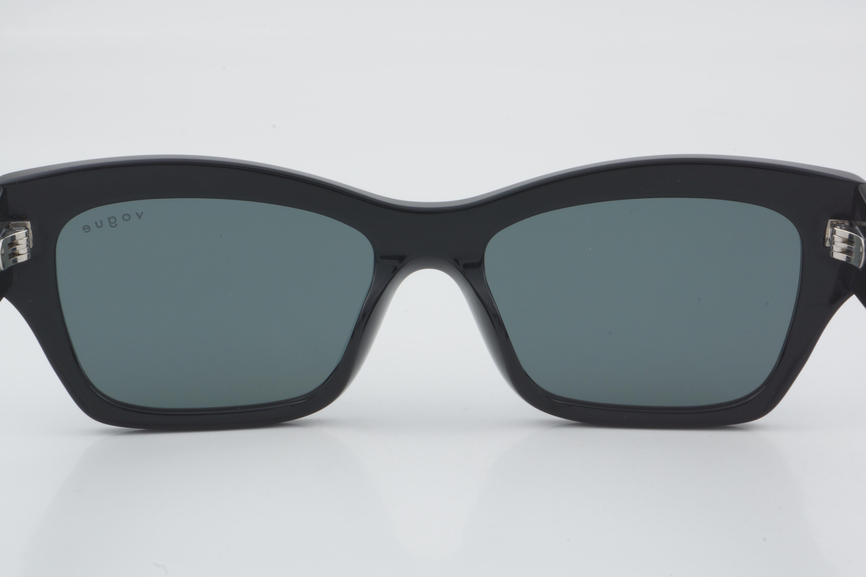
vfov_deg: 16.6
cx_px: 433
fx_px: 1984
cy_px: 288
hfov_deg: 24.6
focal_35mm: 82
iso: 100
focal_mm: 55
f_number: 32
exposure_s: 1/3
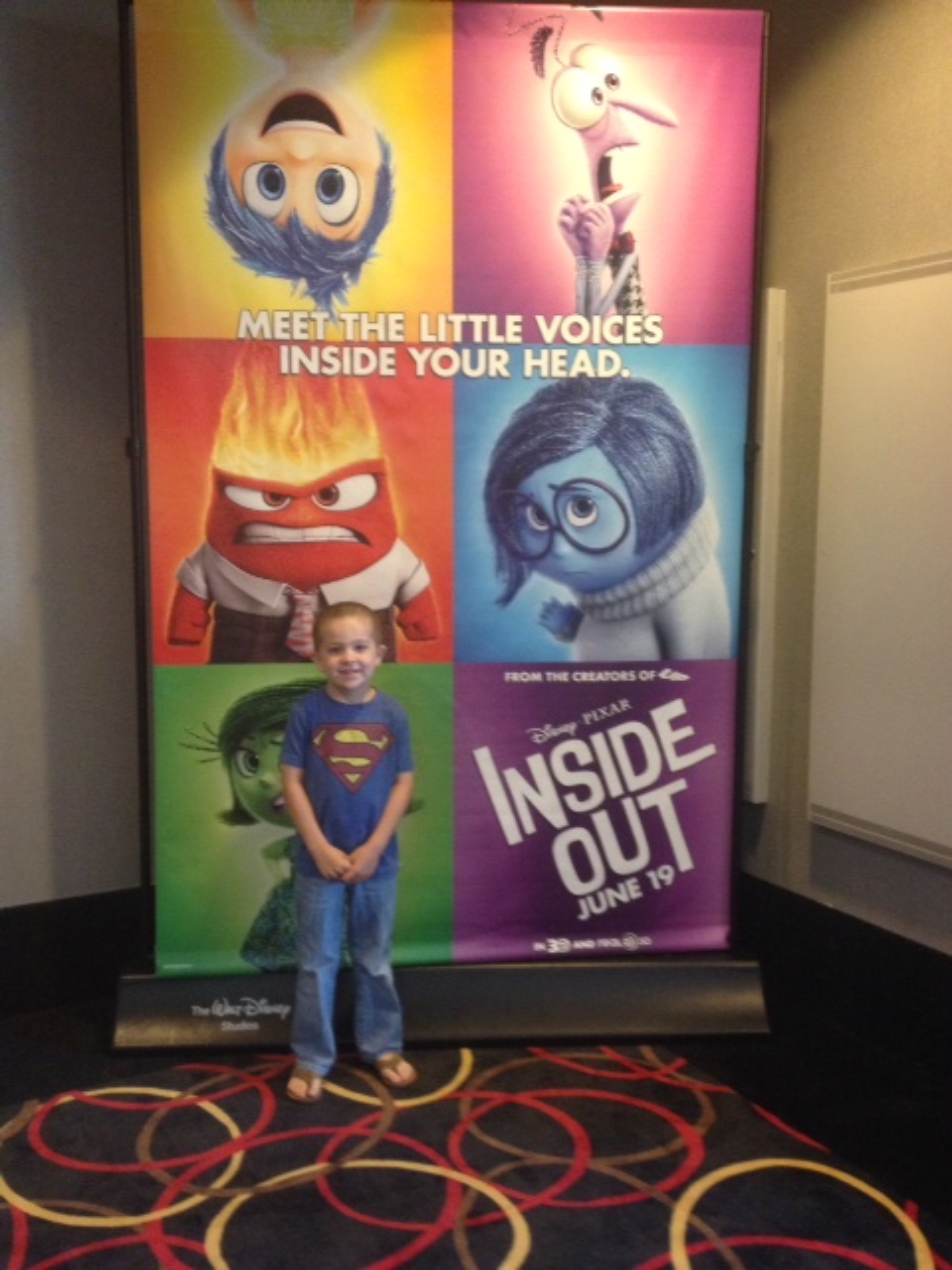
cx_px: 476
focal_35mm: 35
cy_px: 635
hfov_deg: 40.7
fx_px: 1283
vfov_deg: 52.6
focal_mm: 4.28
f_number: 2.4
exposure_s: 1/20
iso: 320
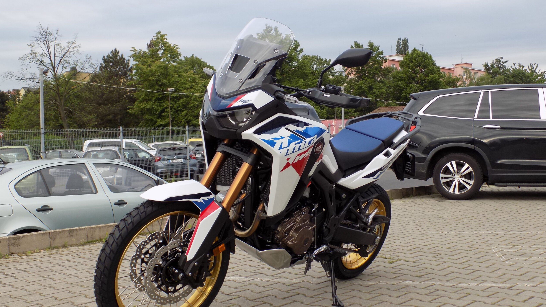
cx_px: 272
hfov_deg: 49.4
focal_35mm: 41
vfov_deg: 29.0
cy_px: 168
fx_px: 594
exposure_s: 1/200
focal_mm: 6.6
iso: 80
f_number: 3.5
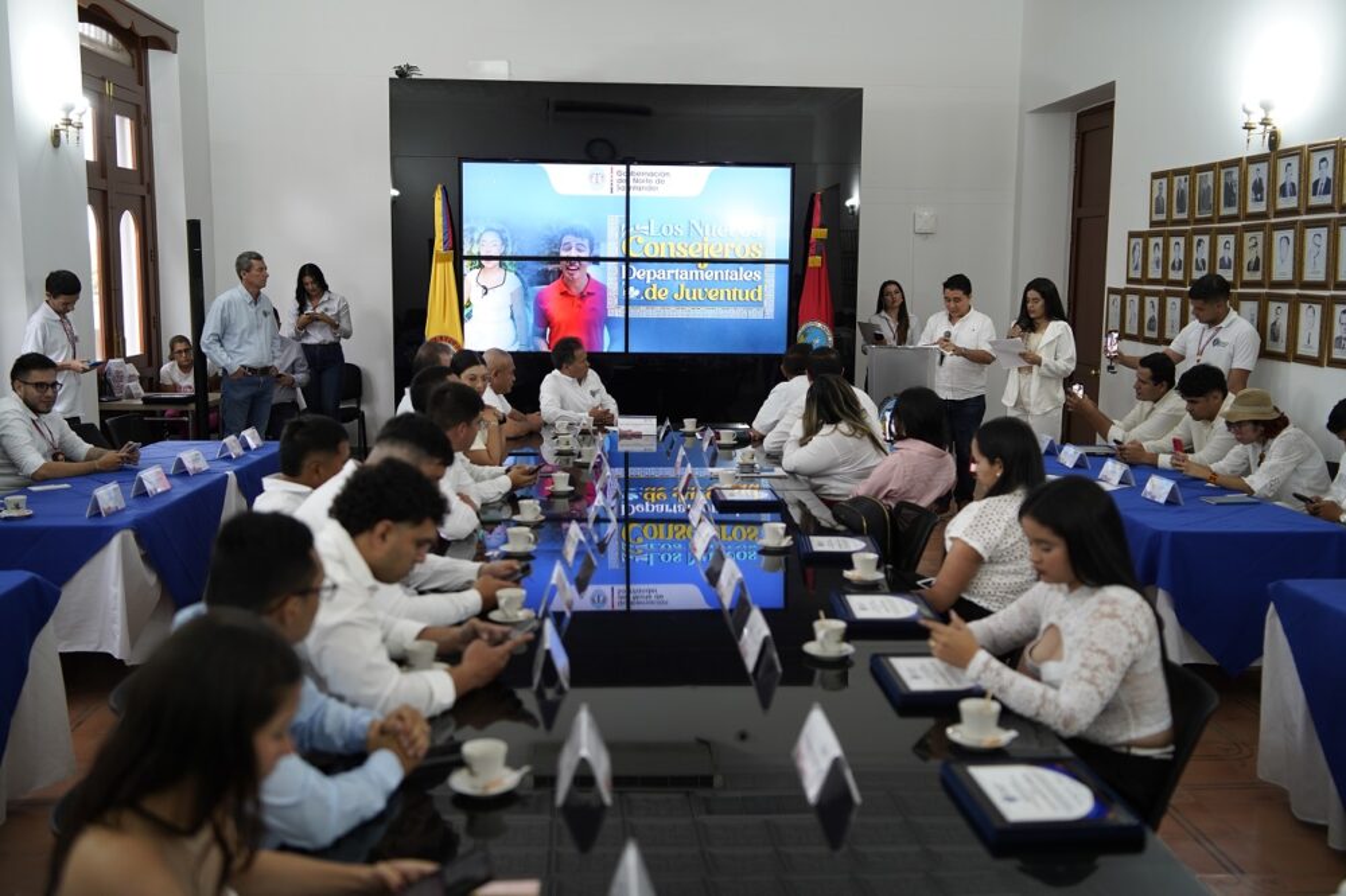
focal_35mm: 35
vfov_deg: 37.8
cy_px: 448
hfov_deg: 54.5
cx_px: 673
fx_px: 1308
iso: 500
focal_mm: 35
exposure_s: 1/250
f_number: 2
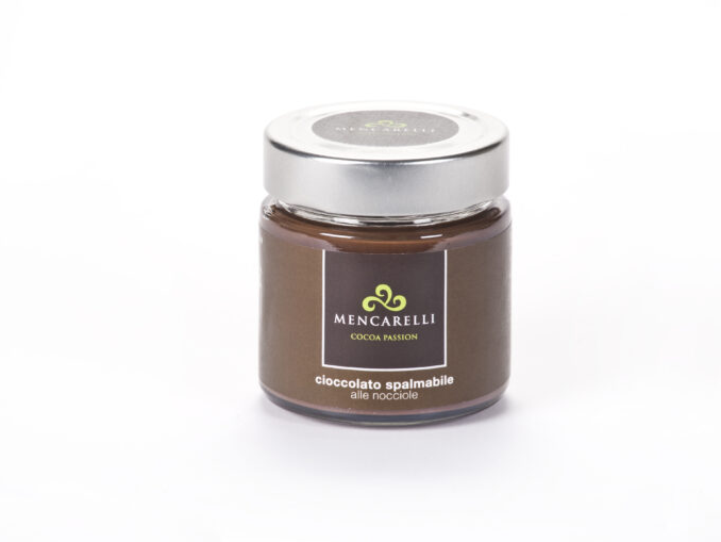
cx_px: 373
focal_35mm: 185
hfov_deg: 10.7
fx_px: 3855
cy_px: 271
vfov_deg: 8.0
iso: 125
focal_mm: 170
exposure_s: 1/125
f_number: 22
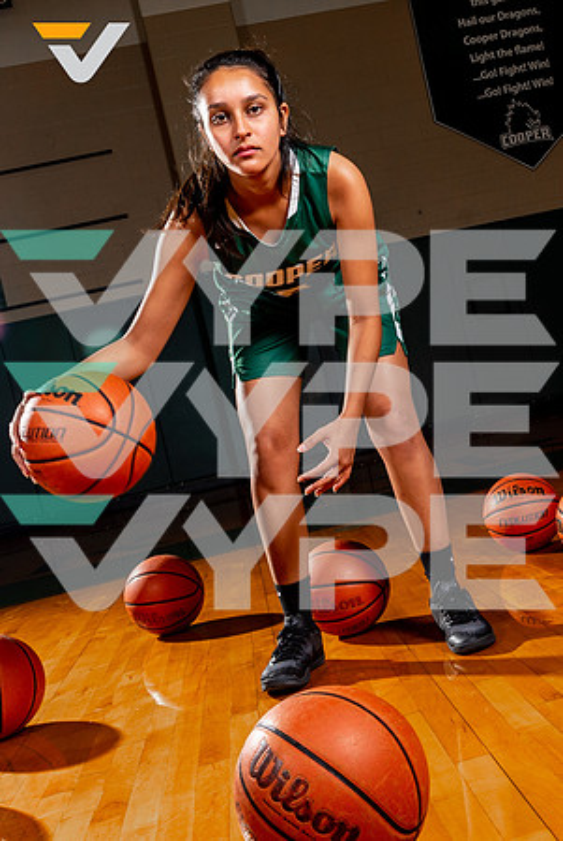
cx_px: 391
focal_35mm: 44
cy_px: 406
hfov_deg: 30.5
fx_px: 1022
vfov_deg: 44.8
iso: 125
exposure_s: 1/125
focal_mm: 24
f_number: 8
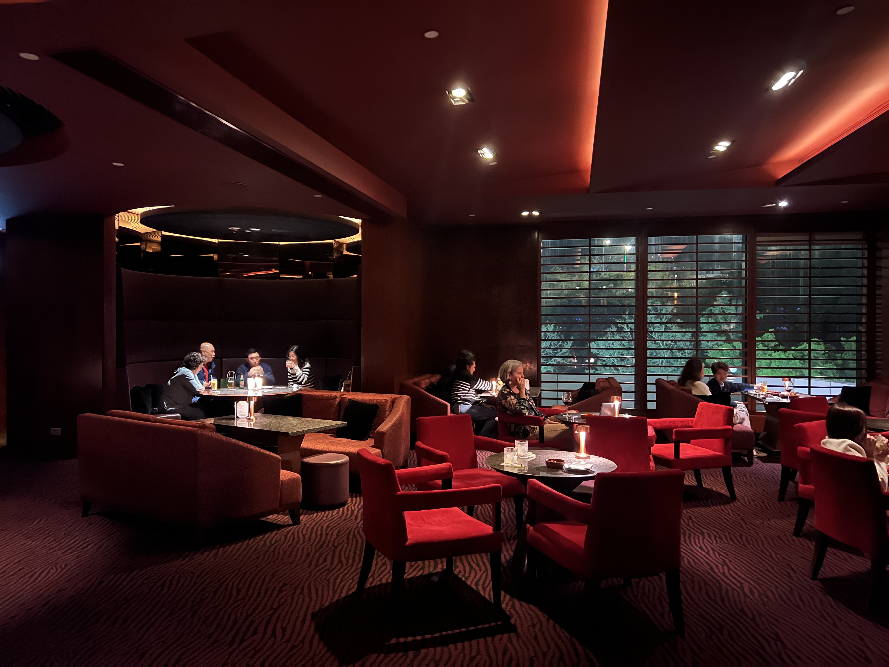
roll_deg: +0.0
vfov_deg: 53.1
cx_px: 444
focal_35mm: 26
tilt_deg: -0.6
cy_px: 334
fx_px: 668
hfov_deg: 67.3
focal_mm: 5.7
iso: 3200
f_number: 1.5
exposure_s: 1/9
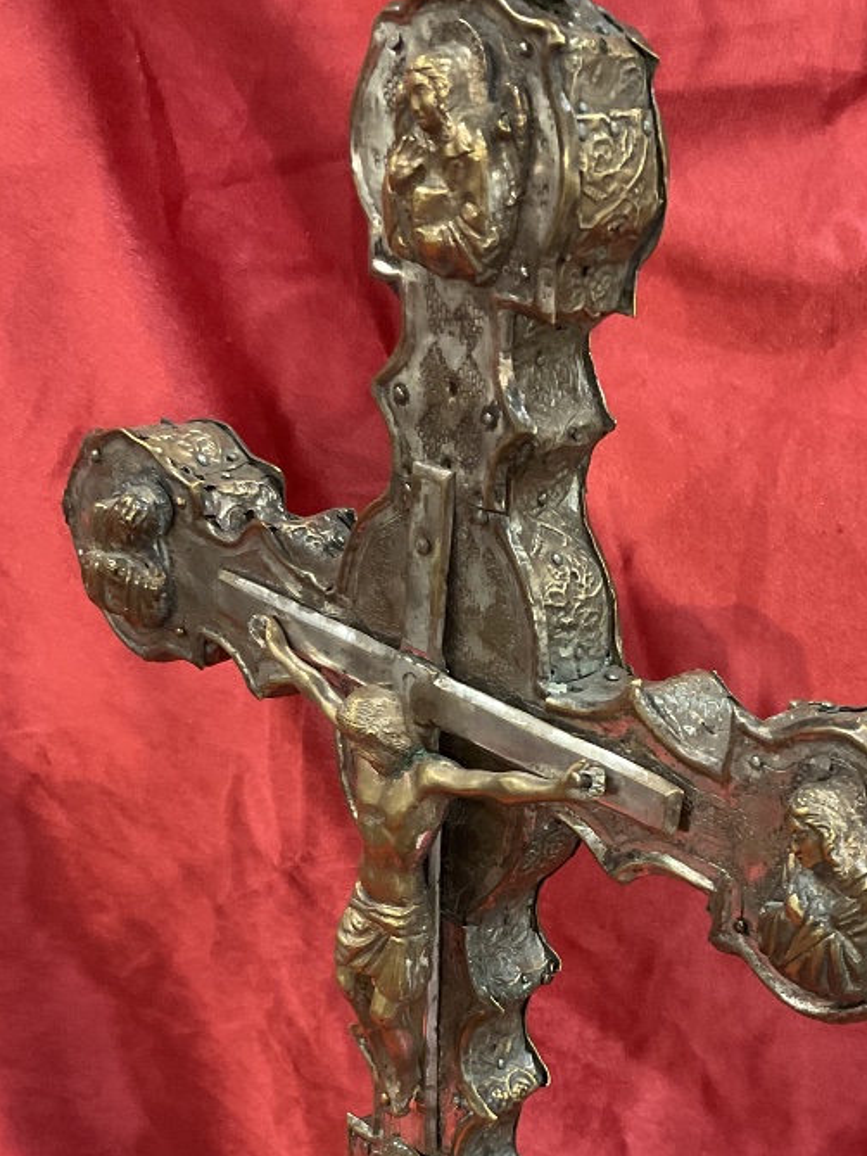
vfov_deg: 35.9
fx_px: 1736
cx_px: 513
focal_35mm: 52
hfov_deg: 28.0
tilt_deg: -29.1
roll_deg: +1.0
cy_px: 881
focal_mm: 3
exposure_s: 1/33
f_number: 1.8
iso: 200
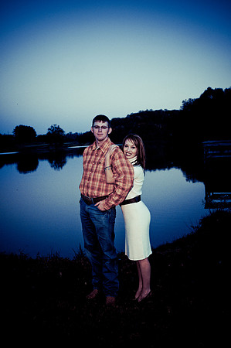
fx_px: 347
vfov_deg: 53.2
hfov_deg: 36.8
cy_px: 174
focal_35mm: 36
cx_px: 116
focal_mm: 24
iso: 250
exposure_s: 1/160
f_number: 2.8
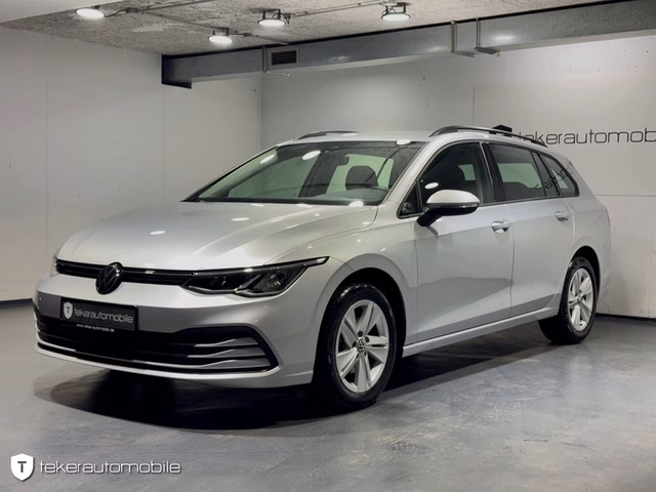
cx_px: 328
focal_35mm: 48
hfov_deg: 39.7
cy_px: 246
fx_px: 910
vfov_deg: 30.3
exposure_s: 1/50
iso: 50
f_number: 1.78
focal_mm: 6.76
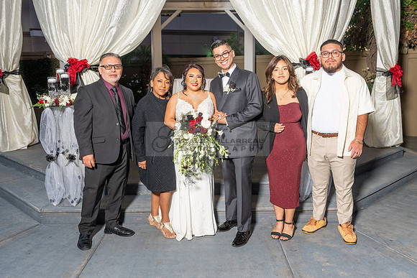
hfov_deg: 55.5
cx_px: 208
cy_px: 125
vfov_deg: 38.6
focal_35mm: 34
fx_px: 397
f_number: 4.5
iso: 640
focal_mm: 31
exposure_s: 1/200
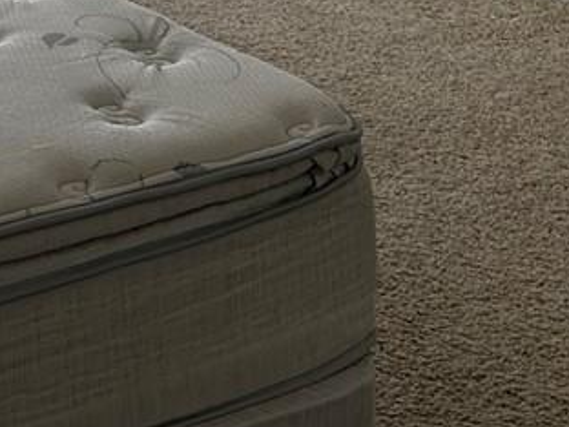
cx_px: -325
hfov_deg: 14.7
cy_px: -551
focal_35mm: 123
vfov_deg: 10.6
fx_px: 2022
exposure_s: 1/192
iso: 64
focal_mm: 6.86
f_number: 1.78
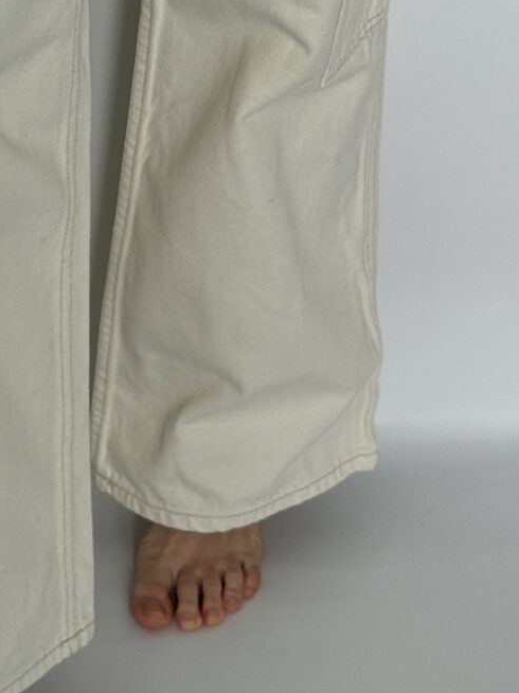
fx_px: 2821
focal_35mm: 141
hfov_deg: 10.5
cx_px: 185
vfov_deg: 13.8
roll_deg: -2.4
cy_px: 20
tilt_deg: -27.7
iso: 50
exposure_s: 1/121
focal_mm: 6.76
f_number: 1.78
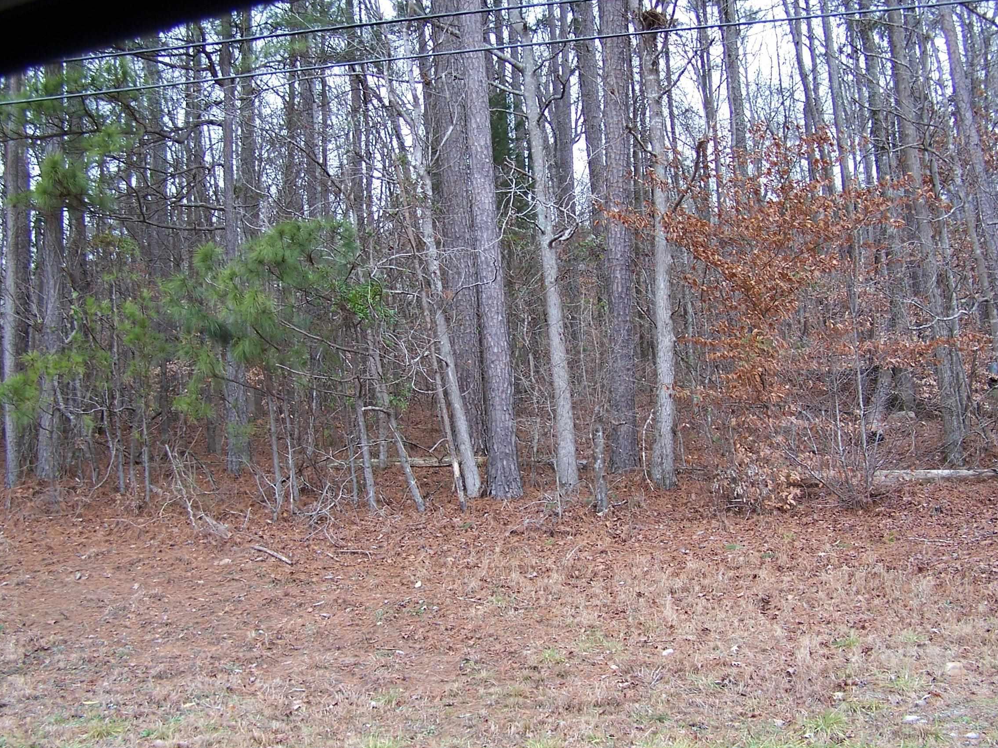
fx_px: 1240
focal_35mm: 43
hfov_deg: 43.8
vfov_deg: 33.6
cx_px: 513
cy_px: 371
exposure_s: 1/60
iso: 80
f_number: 2.8
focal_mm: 6.3
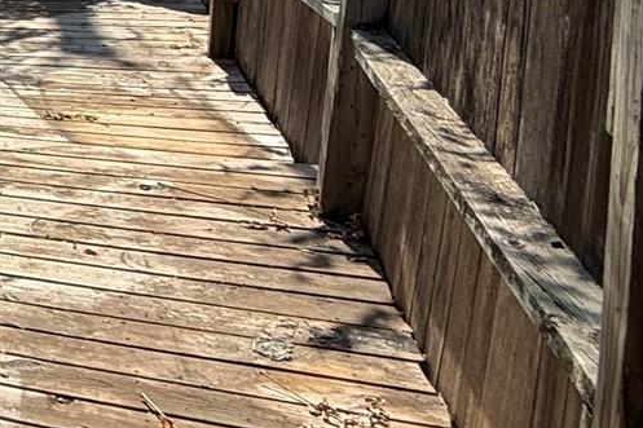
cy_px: -87
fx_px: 1071
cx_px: -622
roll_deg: +3.0
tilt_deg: -6.6
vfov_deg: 21.0
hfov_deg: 19.6
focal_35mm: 60
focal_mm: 2.22
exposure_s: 1/1497
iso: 50
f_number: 2.2
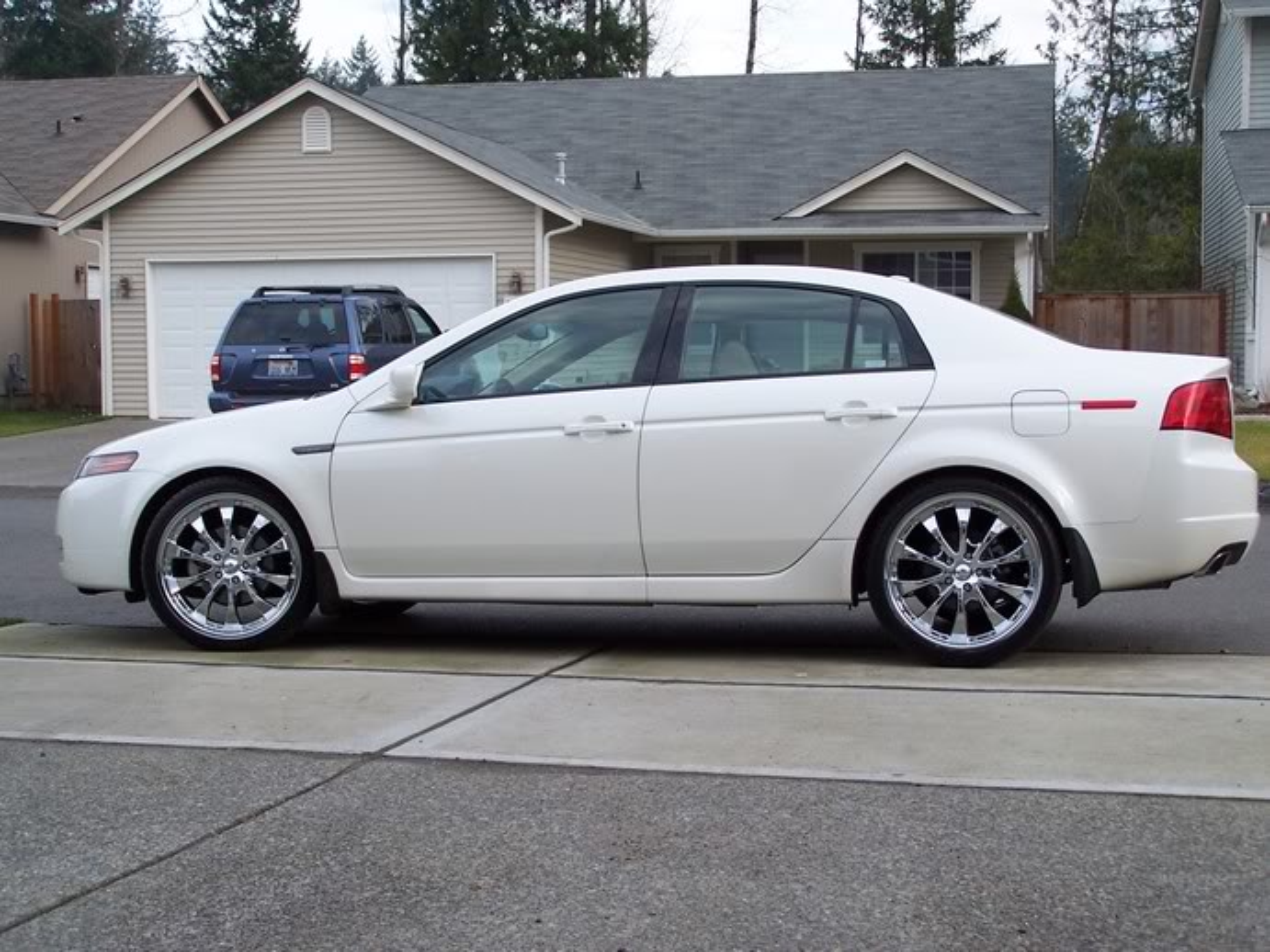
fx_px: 2164
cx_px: 635
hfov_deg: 32.7
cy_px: 476
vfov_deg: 24.8
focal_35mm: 59
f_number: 3.2
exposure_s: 1/250
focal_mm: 9.8
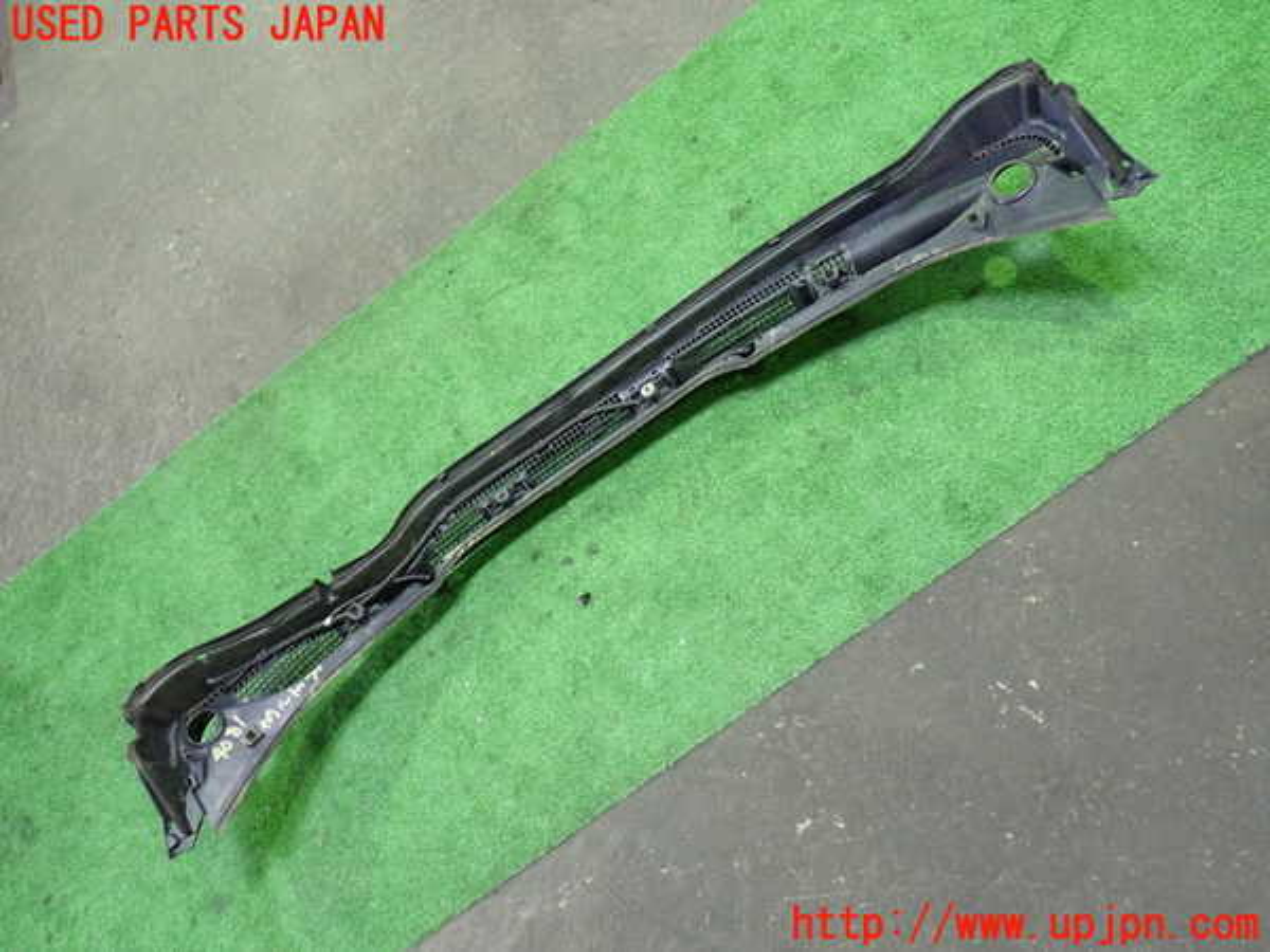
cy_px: 476
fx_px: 1101
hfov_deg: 60.0
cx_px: 635
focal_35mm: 30
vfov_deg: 46.8
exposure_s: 1/30
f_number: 2.3
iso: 640
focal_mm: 5.4
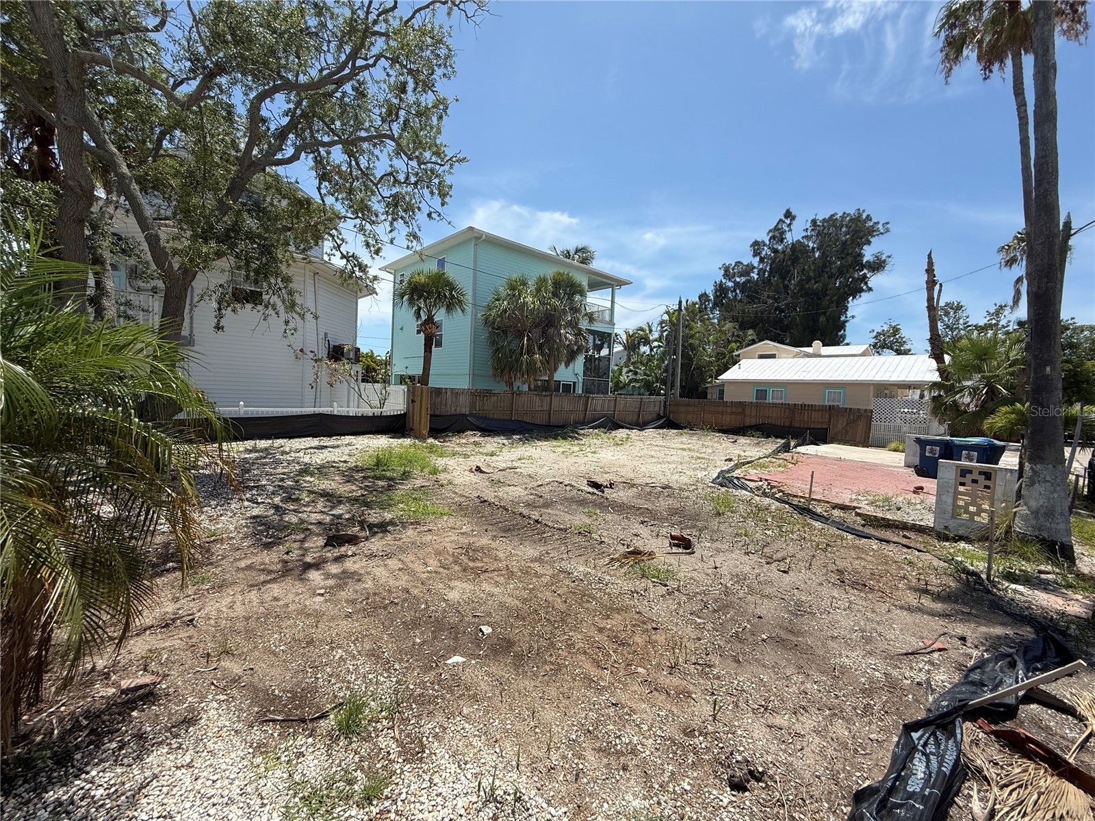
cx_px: 548
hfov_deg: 102.1
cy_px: 410
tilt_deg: -2.8
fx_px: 443
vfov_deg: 85.7
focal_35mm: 14
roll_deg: -3.9
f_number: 2.2
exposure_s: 1/2410
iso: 50
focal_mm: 2.22
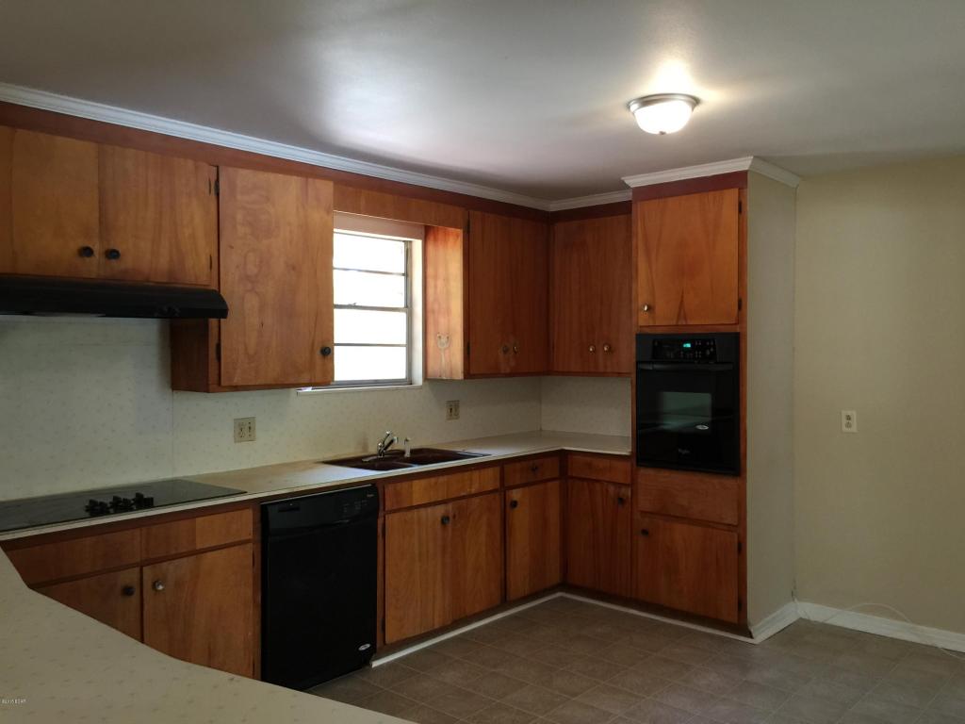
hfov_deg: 61.7
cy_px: 362
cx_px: 482
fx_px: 808
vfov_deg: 48.2
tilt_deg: -1.3
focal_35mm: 29
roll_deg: +0.5
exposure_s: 1/15
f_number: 2.2
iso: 80
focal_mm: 4.15
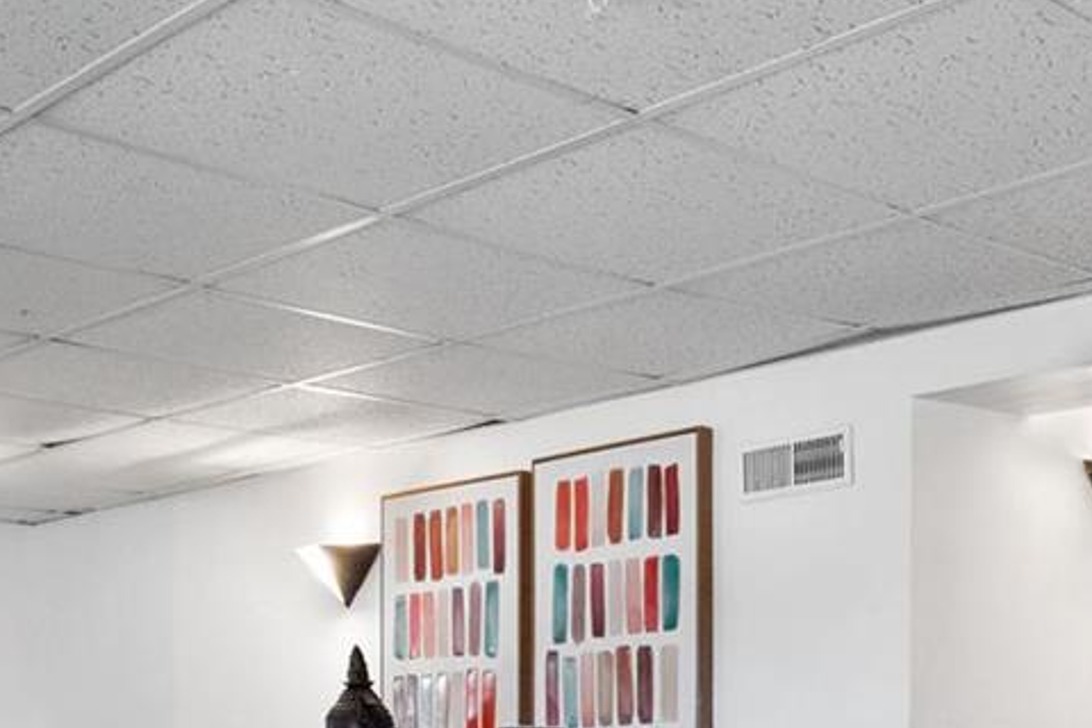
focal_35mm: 60
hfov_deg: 33.2
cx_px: 682
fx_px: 1820
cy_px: 812
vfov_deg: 21.4
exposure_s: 1/1.25
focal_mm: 9
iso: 400
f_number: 9
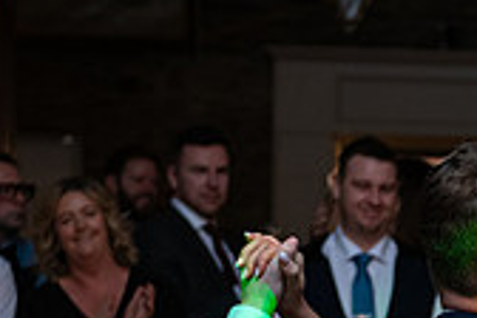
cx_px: 613
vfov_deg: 7.0
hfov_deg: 10.4
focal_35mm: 193
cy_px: 430
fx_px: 2557
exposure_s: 1/160
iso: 640
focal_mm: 56
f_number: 3.5
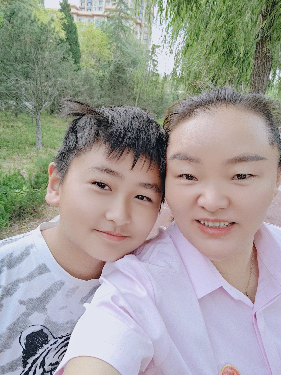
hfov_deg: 51.4
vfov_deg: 65.3
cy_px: 188
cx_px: 140
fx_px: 292
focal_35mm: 27
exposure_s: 1/248
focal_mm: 3.74
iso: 50
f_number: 16
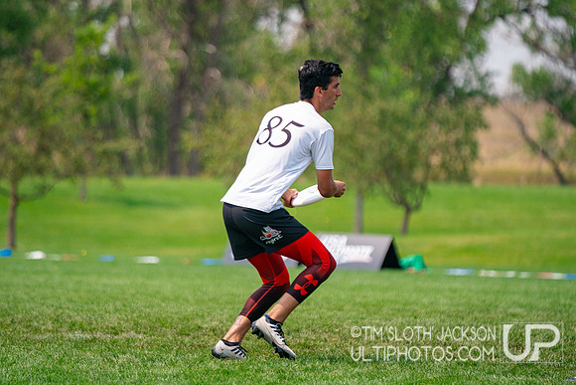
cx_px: 257
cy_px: 153
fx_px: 4371
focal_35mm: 273
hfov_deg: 7.5
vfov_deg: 5.0
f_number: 2.8
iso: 400
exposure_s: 1/6400
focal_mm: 200
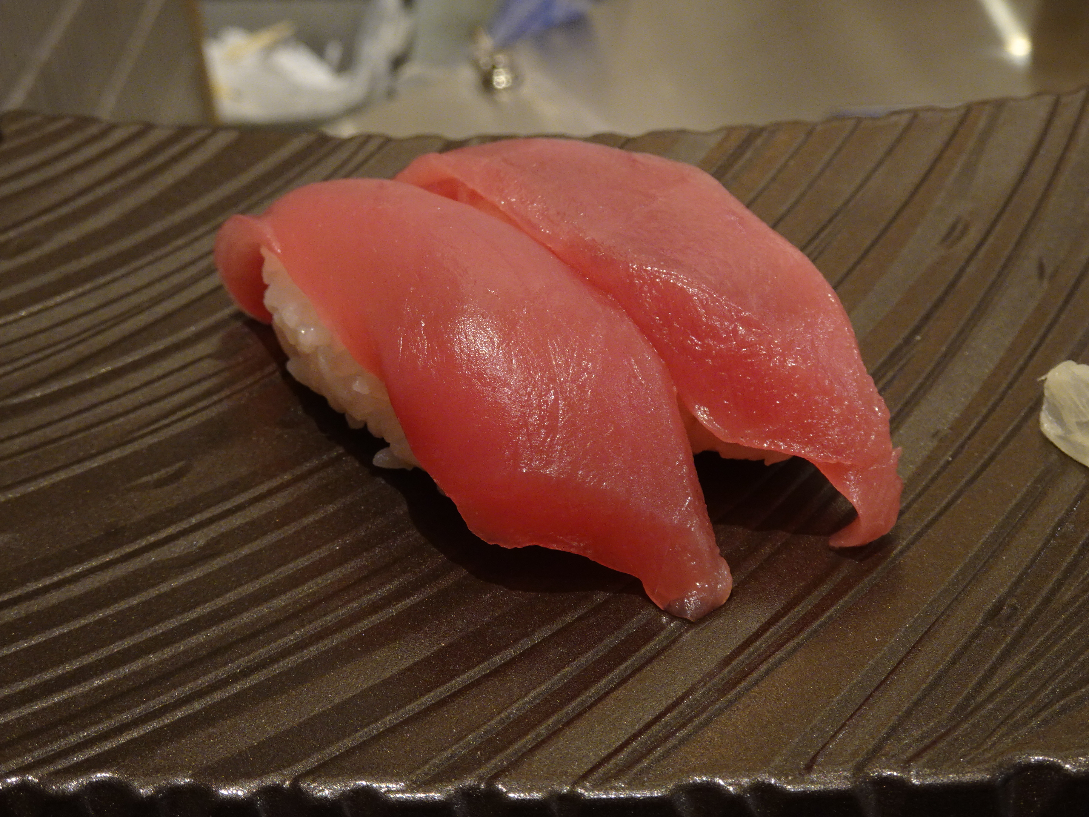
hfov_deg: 42.9
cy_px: 408
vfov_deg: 32.9
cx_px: 544
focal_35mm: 44
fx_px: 1384
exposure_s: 1/20
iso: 200
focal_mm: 7.29
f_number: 4.5
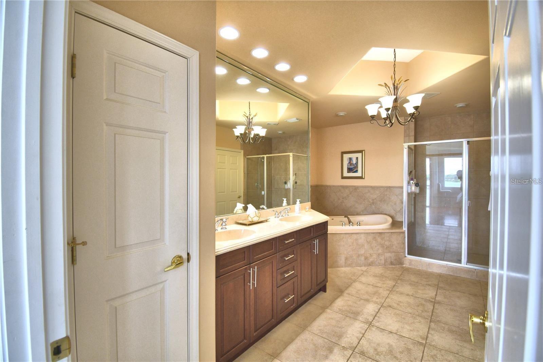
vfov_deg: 77.3
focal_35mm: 15
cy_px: 181
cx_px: 272
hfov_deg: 100.4
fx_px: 226
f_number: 4.5
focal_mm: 10
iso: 400
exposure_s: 1/125
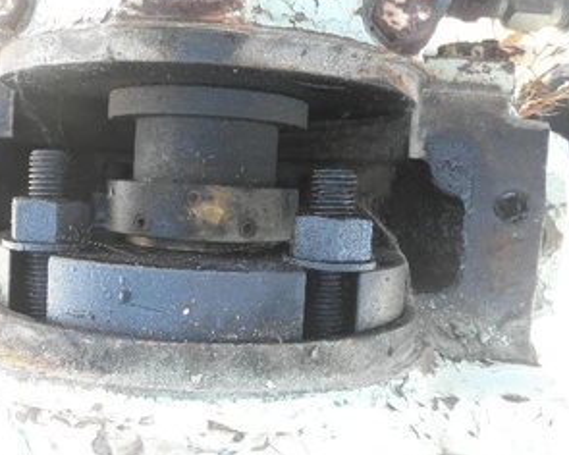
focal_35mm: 37
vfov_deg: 40.1
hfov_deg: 48.7
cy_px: 204
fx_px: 623
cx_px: 218
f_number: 3
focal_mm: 5
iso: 64
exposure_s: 1/30
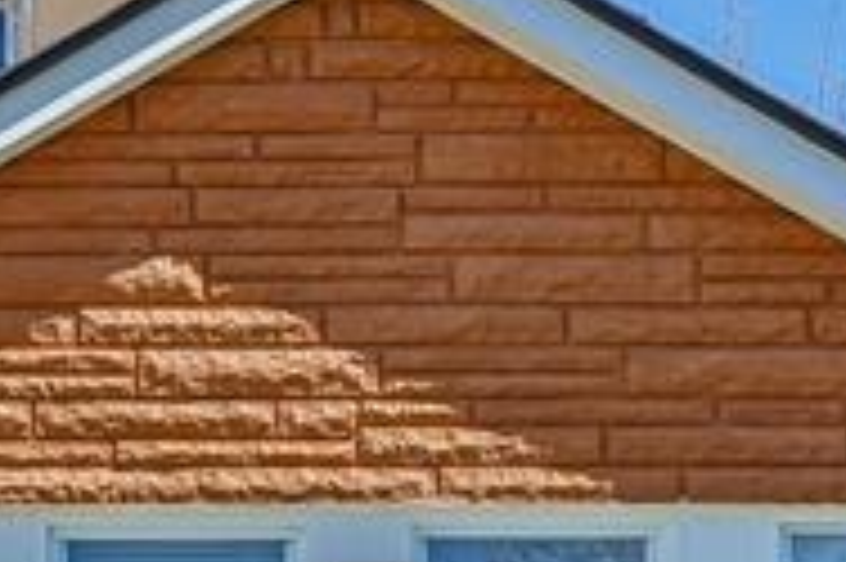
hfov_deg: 10.6
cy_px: 1088
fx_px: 4484
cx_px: -162
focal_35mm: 191
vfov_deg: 7.0
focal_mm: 35
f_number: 8
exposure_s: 1/1000
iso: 400
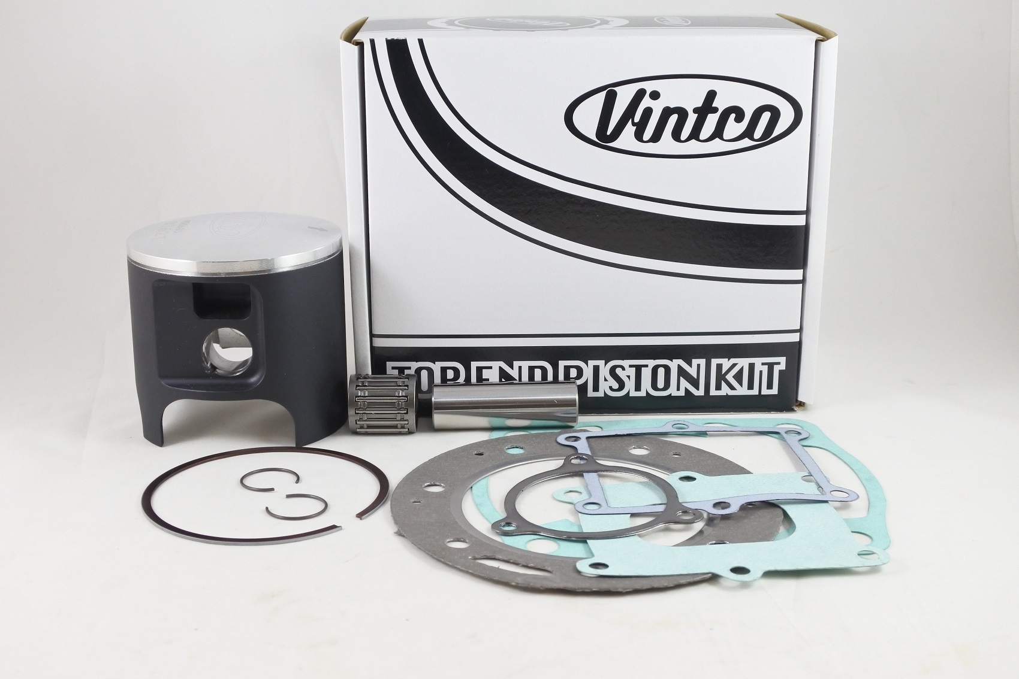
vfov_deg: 35.1
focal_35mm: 38
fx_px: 1076
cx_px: 510
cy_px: 340
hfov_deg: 50.7
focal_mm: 14.3
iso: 560
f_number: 4
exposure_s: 1/125
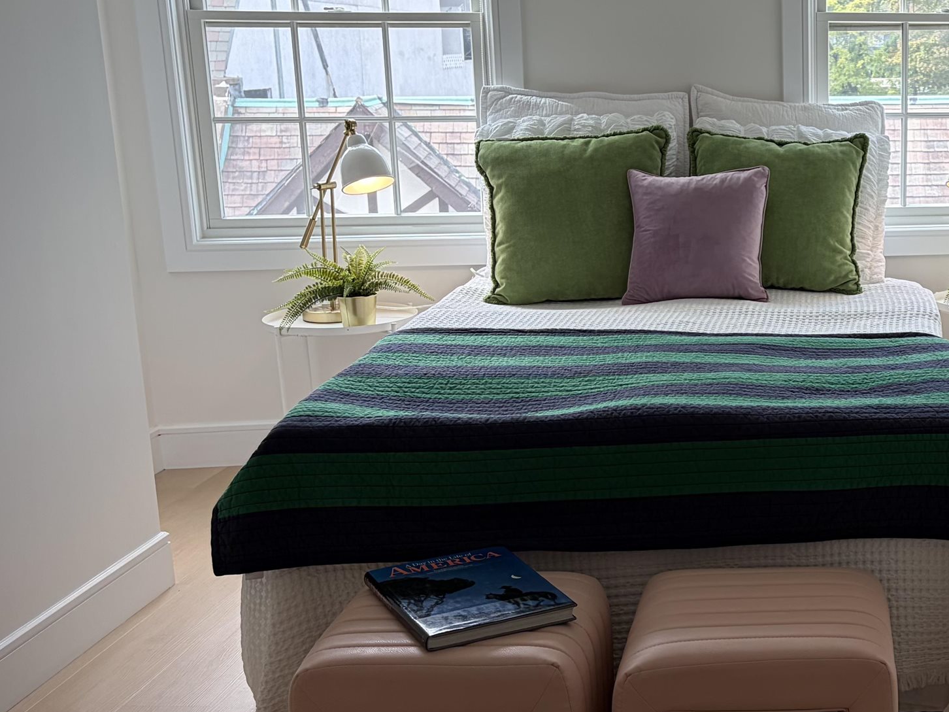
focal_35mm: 55
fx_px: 1508
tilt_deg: -13.1
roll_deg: +0.2
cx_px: 867
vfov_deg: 26.5
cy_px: 408
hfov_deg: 33.0
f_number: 1.6
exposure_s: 1/161
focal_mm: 5.96
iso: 40
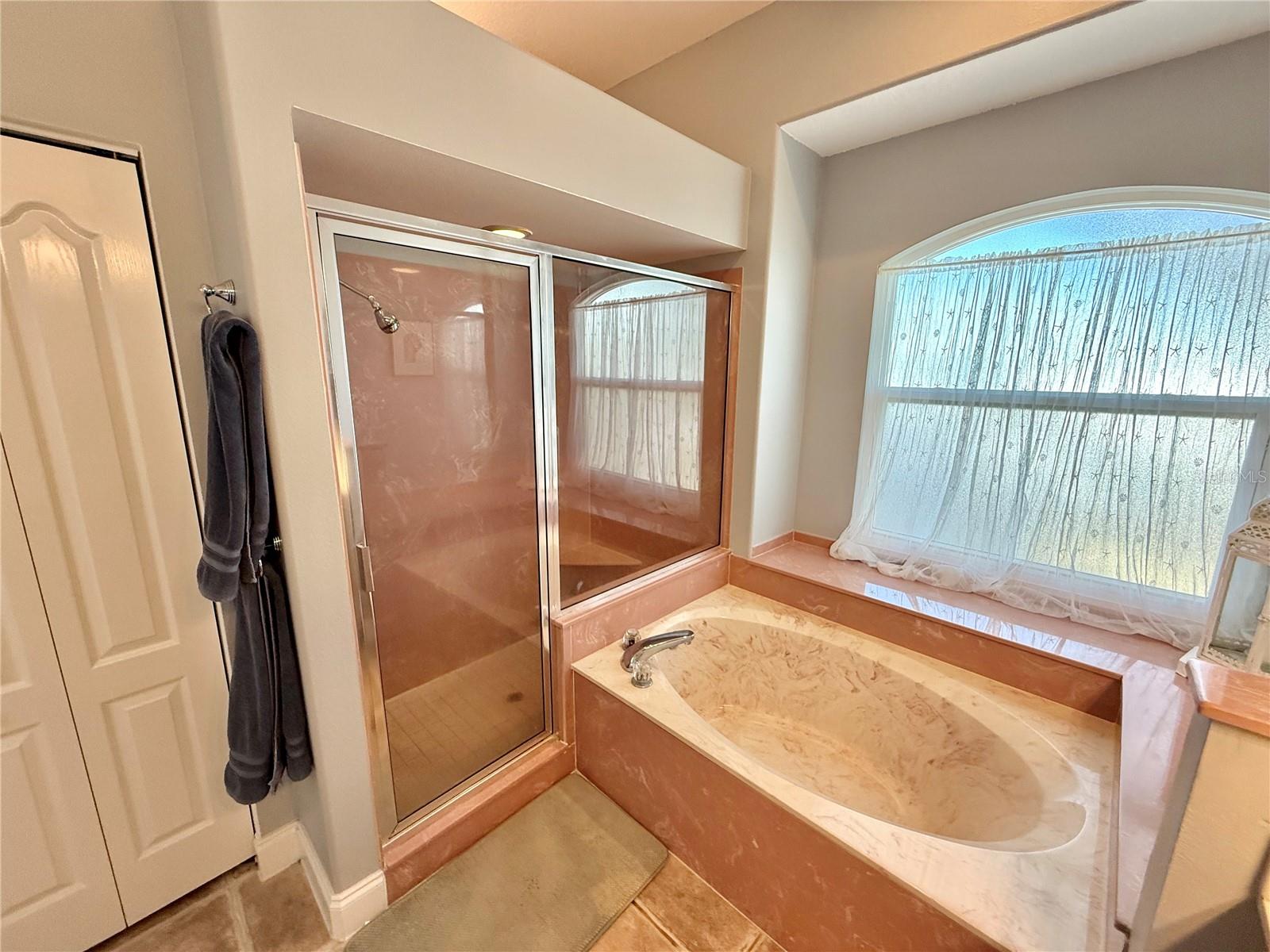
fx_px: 514
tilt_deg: -10.2
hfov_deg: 102.1
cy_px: 476
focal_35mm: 14
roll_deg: -1.0
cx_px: 635
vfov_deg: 85.7
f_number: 2.2
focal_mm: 2.22
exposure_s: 1/120
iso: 200
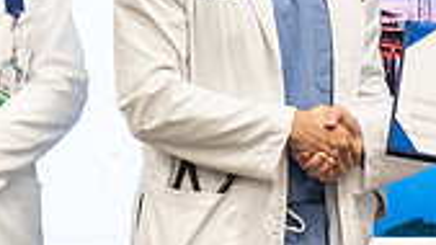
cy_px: 259
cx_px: 196
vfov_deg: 6.6
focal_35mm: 183
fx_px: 2115
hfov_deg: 11.8
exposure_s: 1/160
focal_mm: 38
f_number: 4
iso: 800
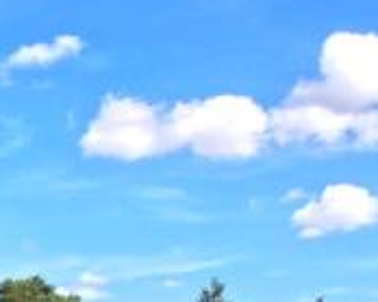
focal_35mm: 121
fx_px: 1353
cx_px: -337
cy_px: 679
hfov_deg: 13.9
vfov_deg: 11.1
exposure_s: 1/250
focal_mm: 8.38
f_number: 2.8
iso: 100
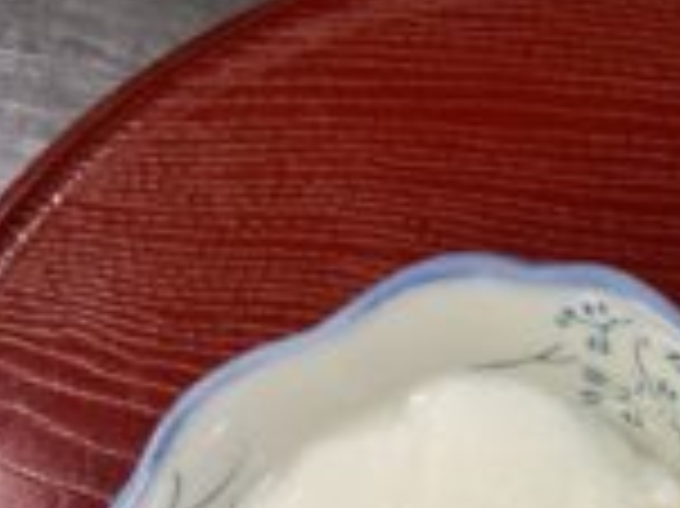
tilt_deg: -77.1
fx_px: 1511
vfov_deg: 18.2
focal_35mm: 77
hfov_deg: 24.8
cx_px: 570
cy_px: 596
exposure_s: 1/60
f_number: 2.4
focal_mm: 3.3
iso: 125
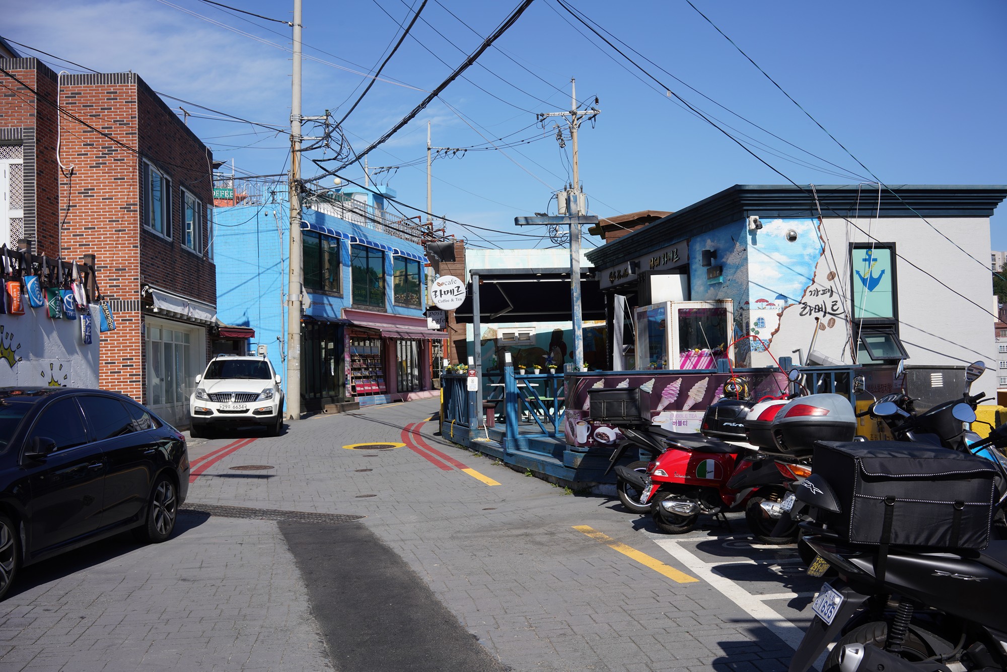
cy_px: 336
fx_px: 979
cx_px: 504
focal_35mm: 35
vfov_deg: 37.9
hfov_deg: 54.4
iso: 100
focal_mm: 35
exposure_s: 1/125
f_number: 13
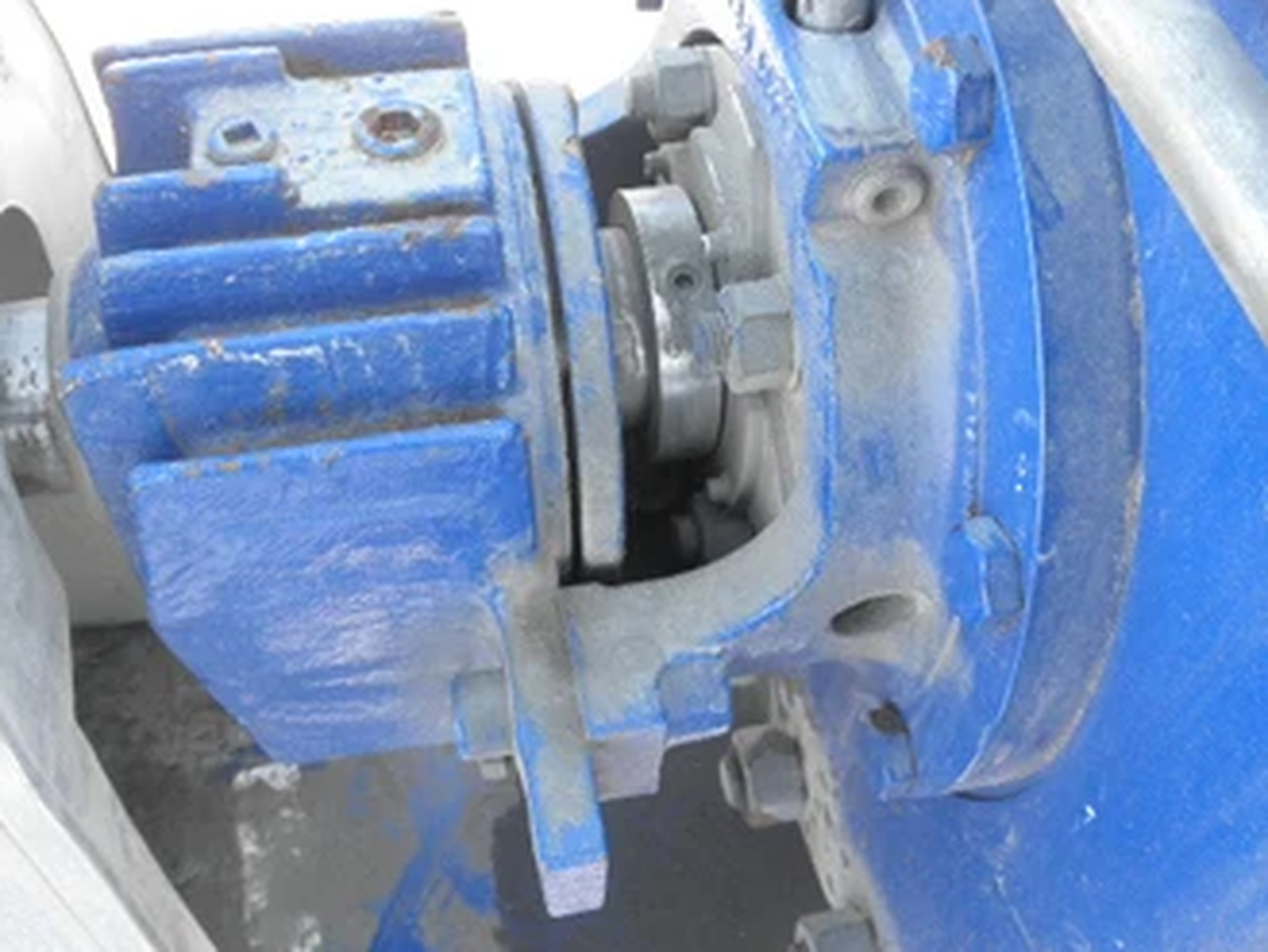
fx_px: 1246
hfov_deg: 53.9
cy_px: 409
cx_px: 655
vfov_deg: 41.7
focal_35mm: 34
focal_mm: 5
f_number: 3
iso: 64
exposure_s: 1/30
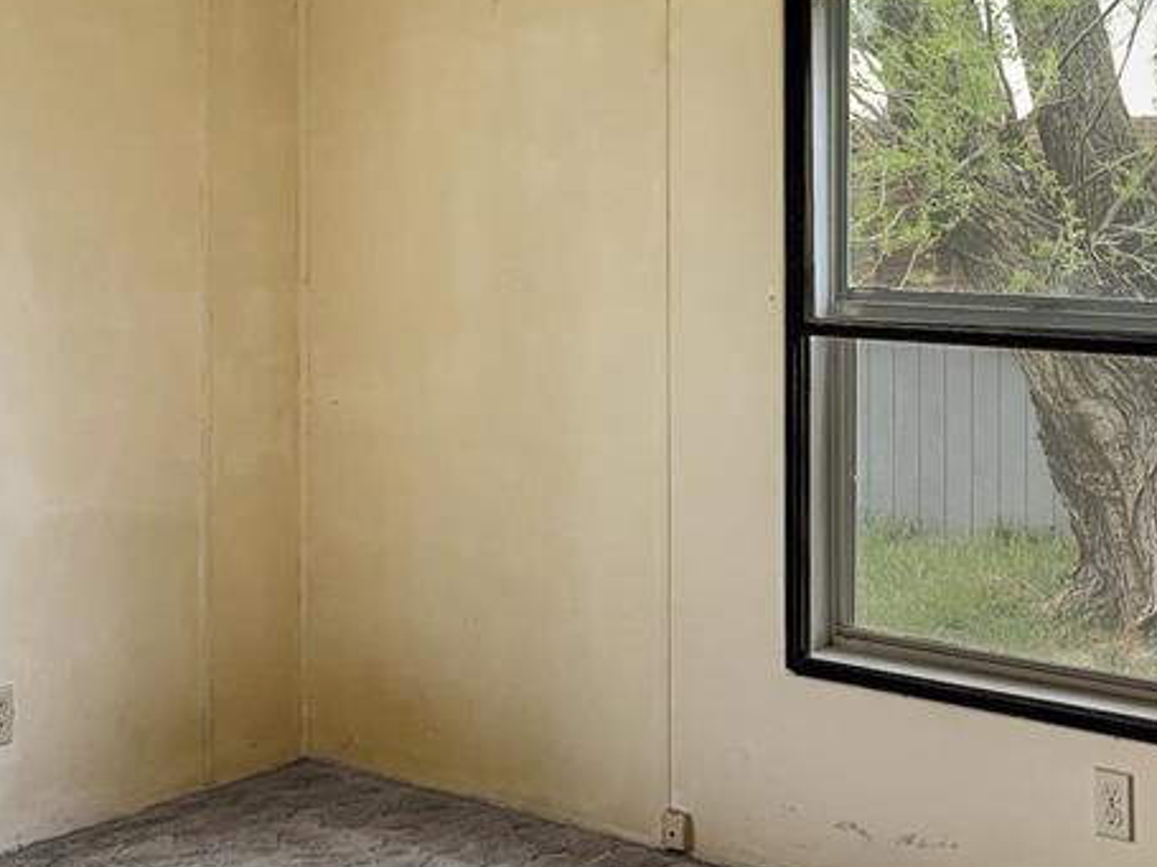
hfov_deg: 35.1
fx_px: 1804
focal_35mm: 54
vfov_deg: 27.0
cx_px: 806
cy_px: 374
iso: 200
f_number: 1.8
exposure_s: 1/120
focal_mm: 6.86
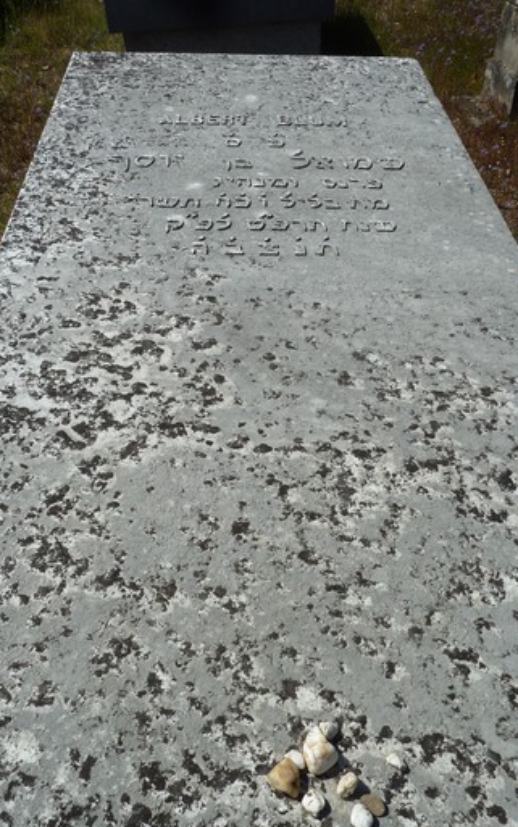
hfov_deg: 40.6
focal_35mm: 31
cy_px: 455
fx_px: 700
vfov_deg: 61.1
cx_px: 231
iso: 80
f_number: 5.6
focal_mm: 4.1
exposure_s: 1/500
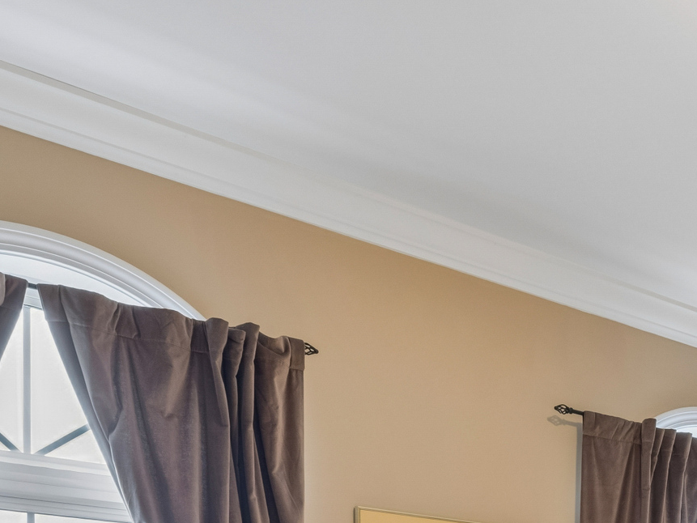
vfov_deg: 26.2
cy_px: 664
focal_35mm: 48
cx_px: 802
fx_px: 967
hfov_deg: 33.5
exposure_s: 1/4
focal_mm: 14
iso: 400
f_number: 13
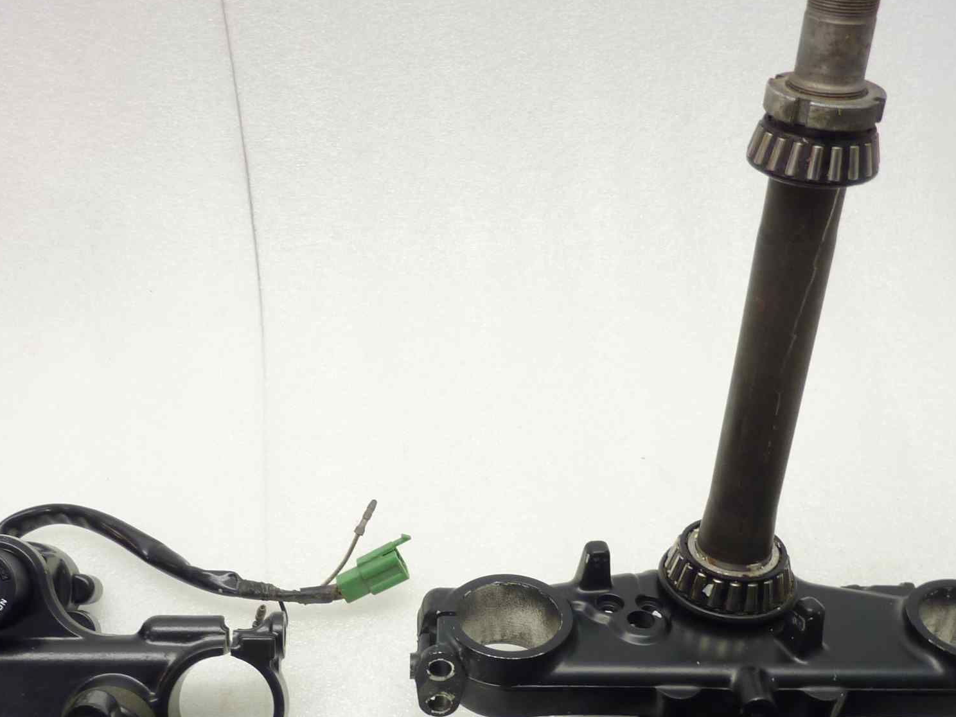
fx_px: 1188
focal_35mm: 43
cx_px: 434
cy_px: 517
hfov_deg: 43.8
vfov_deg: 33.1
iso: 80
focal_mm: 4.1
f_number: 3.3
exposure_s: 1/13
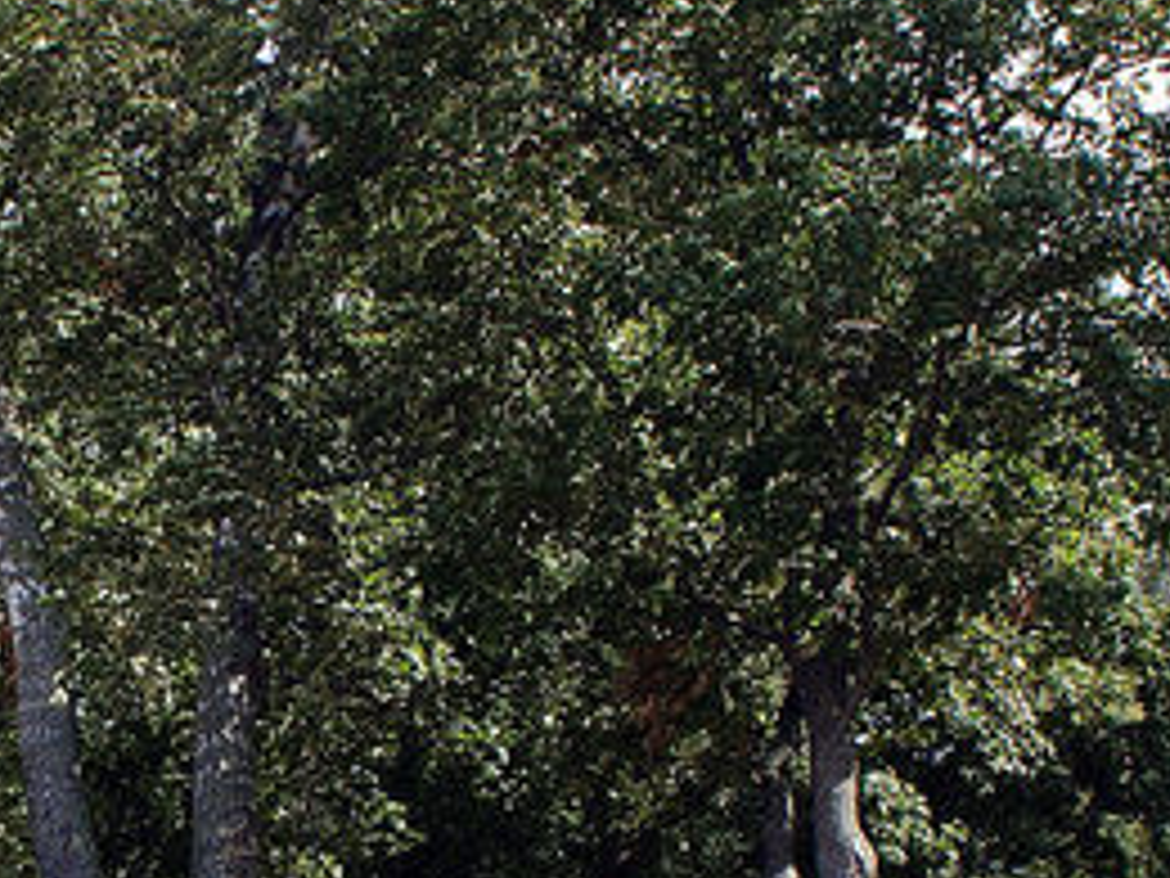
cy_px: 887
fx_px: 3042
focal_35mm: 90
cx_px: 36
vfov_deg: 16.1
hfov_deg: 21.1
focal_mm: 18
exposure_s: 1/60
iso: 100
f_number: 7.1
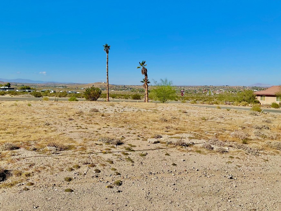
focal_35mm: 34
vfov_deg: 41.8
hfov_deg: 53.7
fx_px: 276
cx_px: 119
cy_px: 106
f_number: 1.8
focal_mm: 3
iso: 16
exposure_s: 1/4065
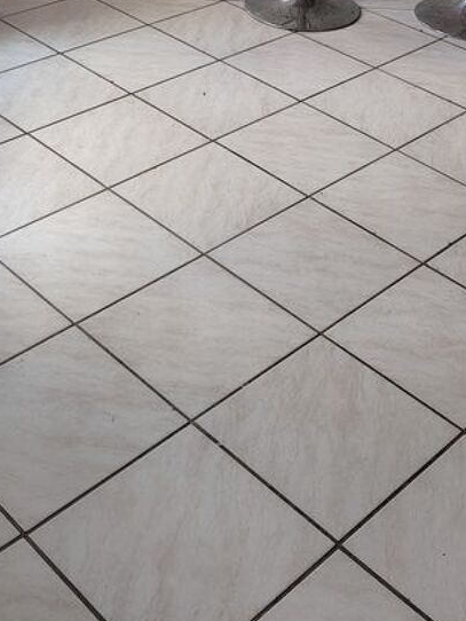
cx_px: 273
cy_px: -84
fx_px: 1058
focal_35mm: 59
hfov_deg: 24.8
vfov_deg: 29.1
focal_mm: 5.25
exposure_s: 1/33.3
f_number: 1.75
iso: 494
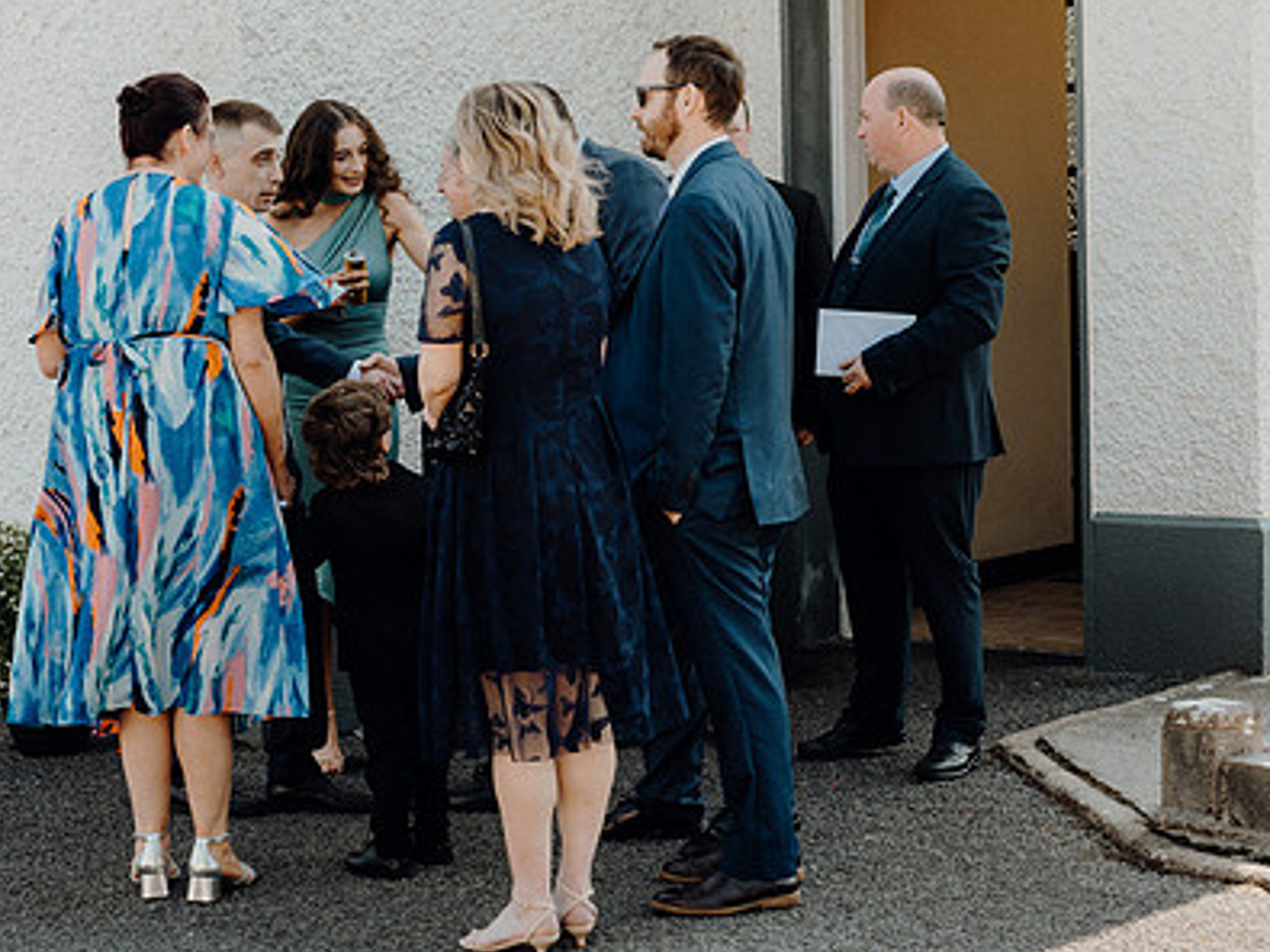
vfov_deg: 14.9
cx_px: 569
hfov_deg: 19.8
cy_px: 400
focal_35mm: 99
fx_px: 3631
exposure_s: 1/320
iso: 125
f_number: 3.5
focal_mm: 70
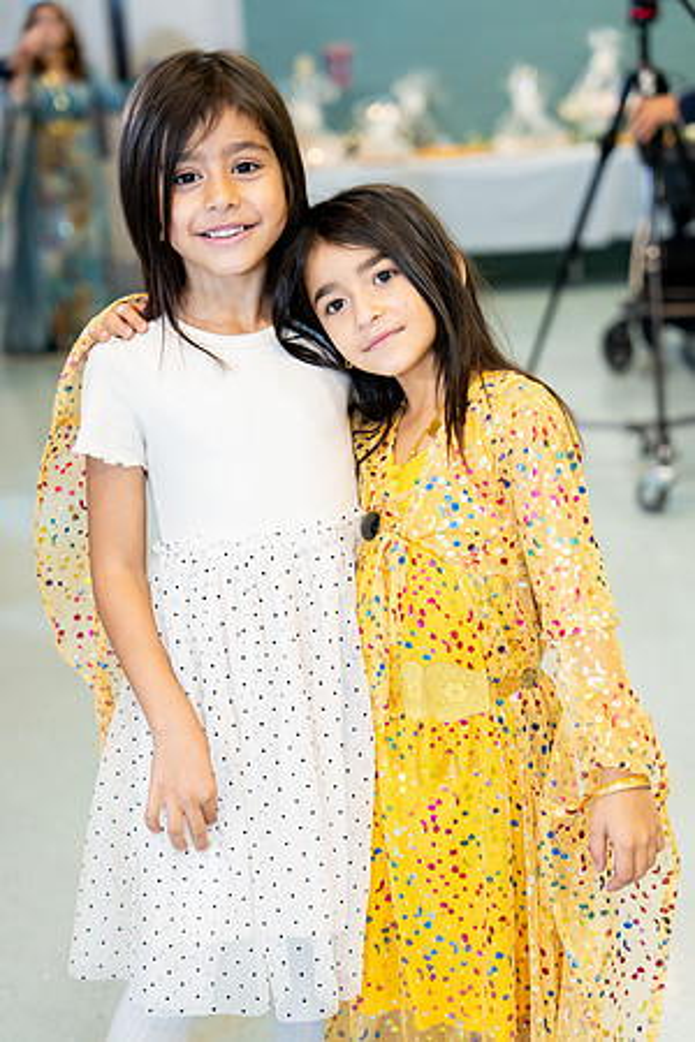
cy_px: 521
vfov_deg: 32.4
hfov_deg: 21.9
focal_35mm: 62
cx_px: 348
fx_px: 1795
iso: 800
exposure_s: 1/160
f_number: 2.8
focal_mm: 62
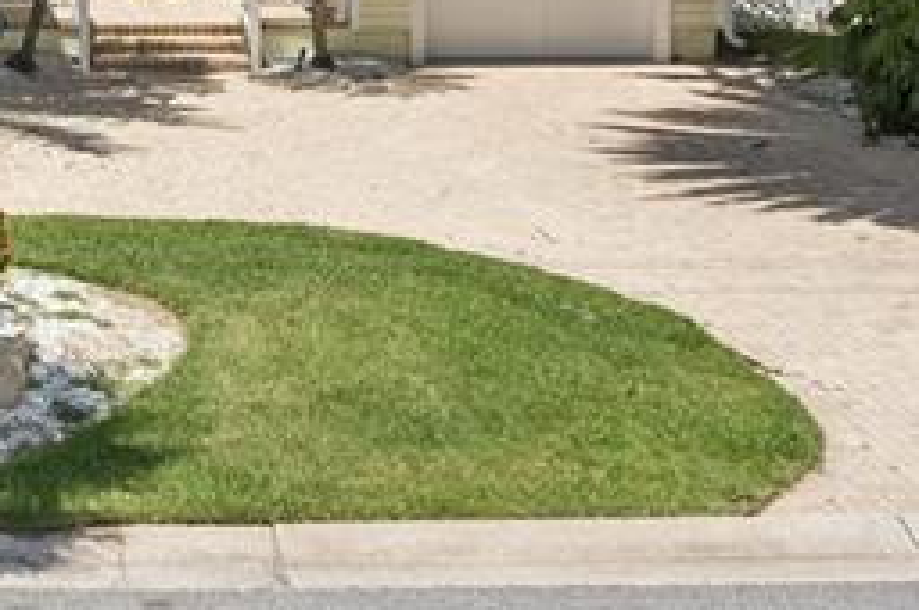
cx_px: -158
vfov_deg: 14.5
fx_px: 2244
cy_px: -292
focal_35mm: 88
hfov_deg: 21.6
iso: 100
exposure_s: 1/730
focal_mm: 8.4
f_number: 2.8
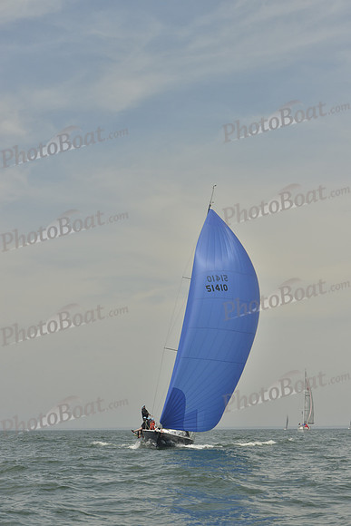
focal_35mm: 70
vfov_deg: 28.8
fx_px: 1023
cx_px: 176
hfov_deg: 19.5
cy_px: 263
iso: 280
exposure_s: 1/1250
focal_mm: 70
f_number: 9
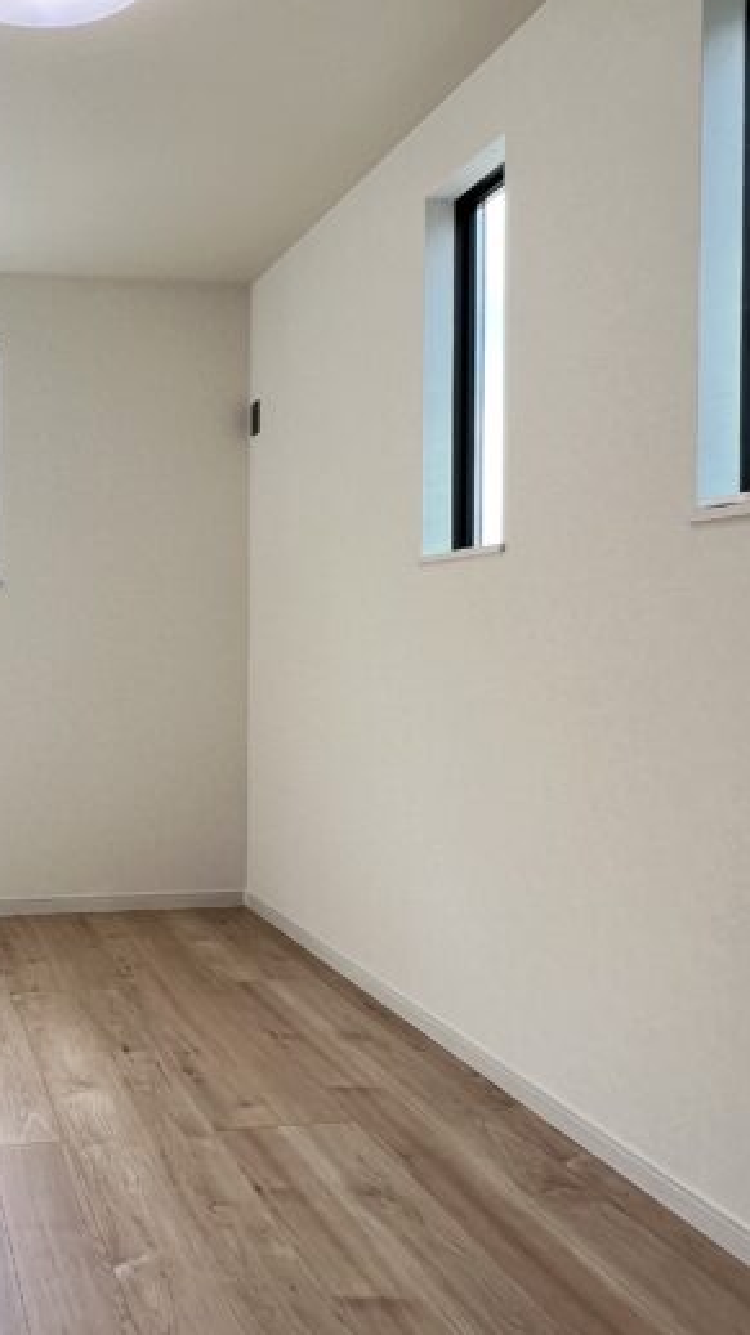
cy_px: 660
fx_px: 991
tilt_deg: +0.0
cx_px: 52
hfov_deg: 38.2
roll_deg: +0.2
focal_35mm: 28
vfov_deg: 67.9
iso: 32
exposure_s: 1/108
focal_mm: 1.57
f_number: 1.8
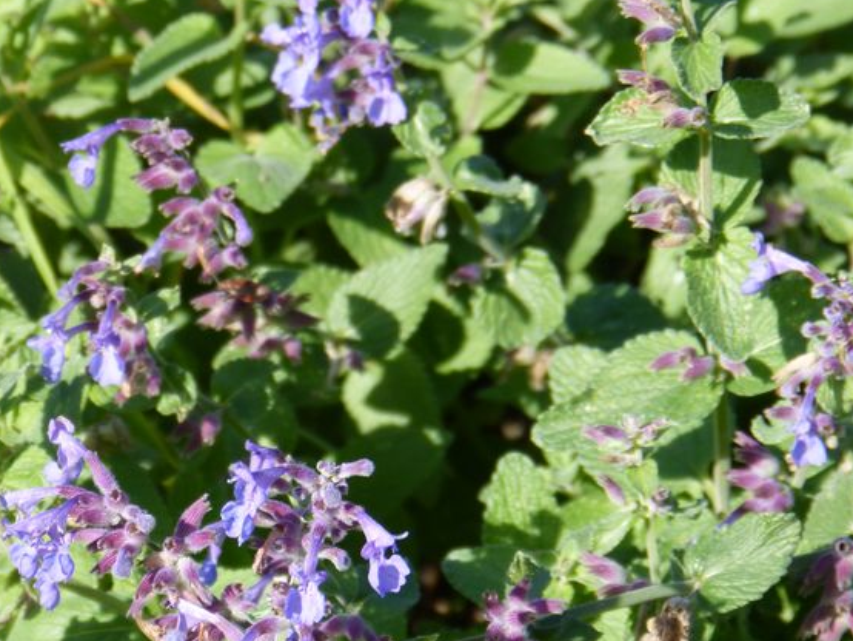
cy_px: 370
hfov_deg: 8.7
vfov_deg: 6.5
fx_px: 5621
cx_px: 302
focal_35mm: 228
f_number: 4
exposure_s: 1/400
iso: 100
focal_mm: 28.4
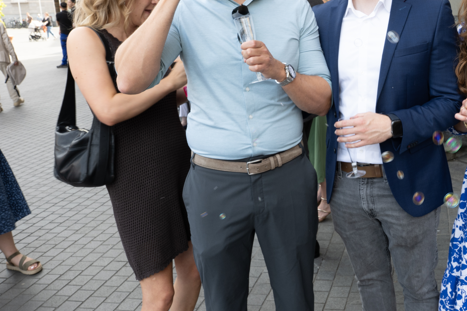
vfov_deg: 34.1
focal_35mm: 39
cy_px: 127
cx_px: 357
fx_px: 506
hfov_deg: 47.5
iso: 125
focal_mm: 14
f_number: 7.1
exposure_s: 1/40
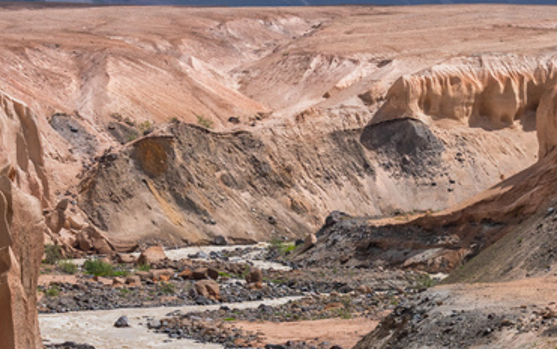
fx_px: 4676
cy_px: 246
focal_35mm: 308
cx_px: 278
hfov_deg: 6.8
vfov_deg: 4.3
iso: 800
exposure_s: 1/800
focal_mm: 200
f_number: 20
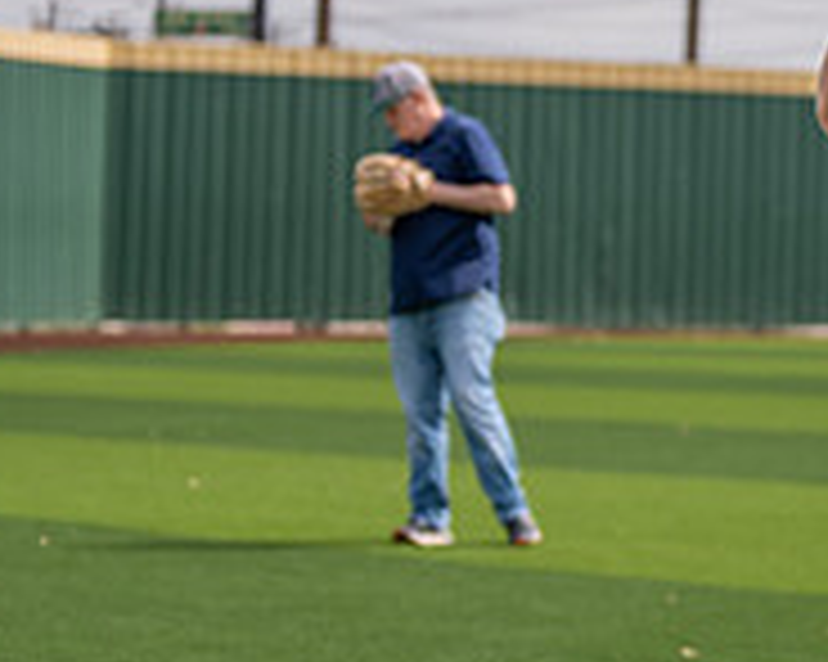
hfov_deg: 8.6
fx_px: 5437
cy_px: 360
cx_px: 1058
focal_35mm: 222
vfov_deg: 7.0
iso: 125
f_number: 2.8
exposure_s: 1/2000
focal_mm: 70
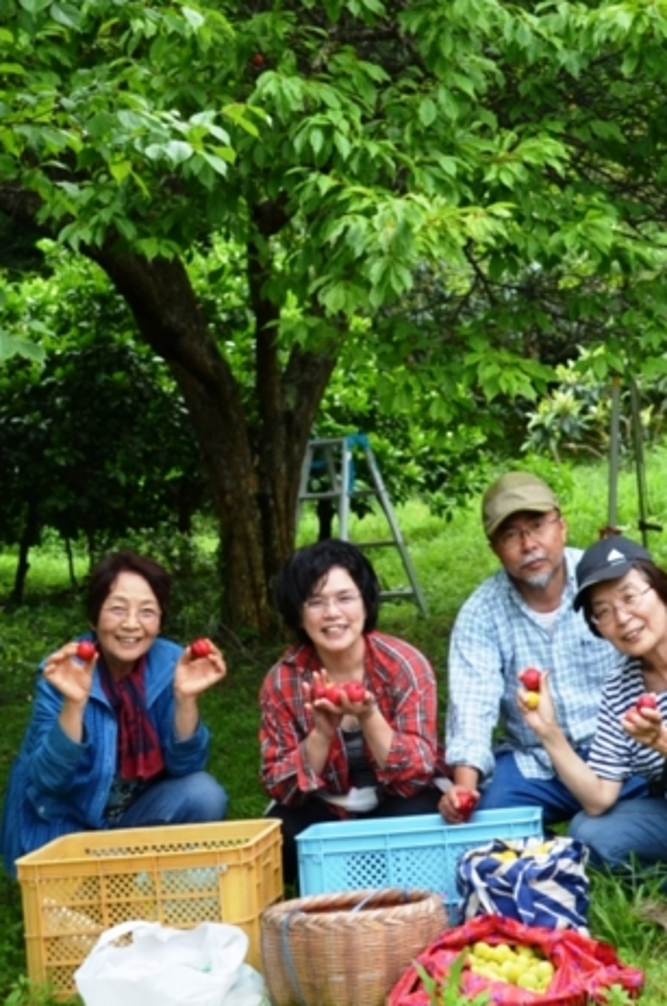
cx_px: 436
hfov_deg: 19.3
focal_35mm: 70
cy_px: 167
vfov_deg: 28.1
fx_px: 1953
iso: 200
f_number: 6.3
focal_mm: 23
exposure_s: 1/160
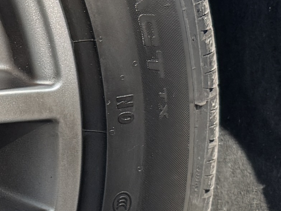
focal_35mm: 175
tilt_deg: -15.8
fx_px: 1421
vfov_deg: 8.5
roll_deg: -0.9
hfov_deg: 10.0
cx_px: -370
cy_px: 180
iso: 80
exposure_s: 1/876
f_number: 1.78
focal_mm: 6.76
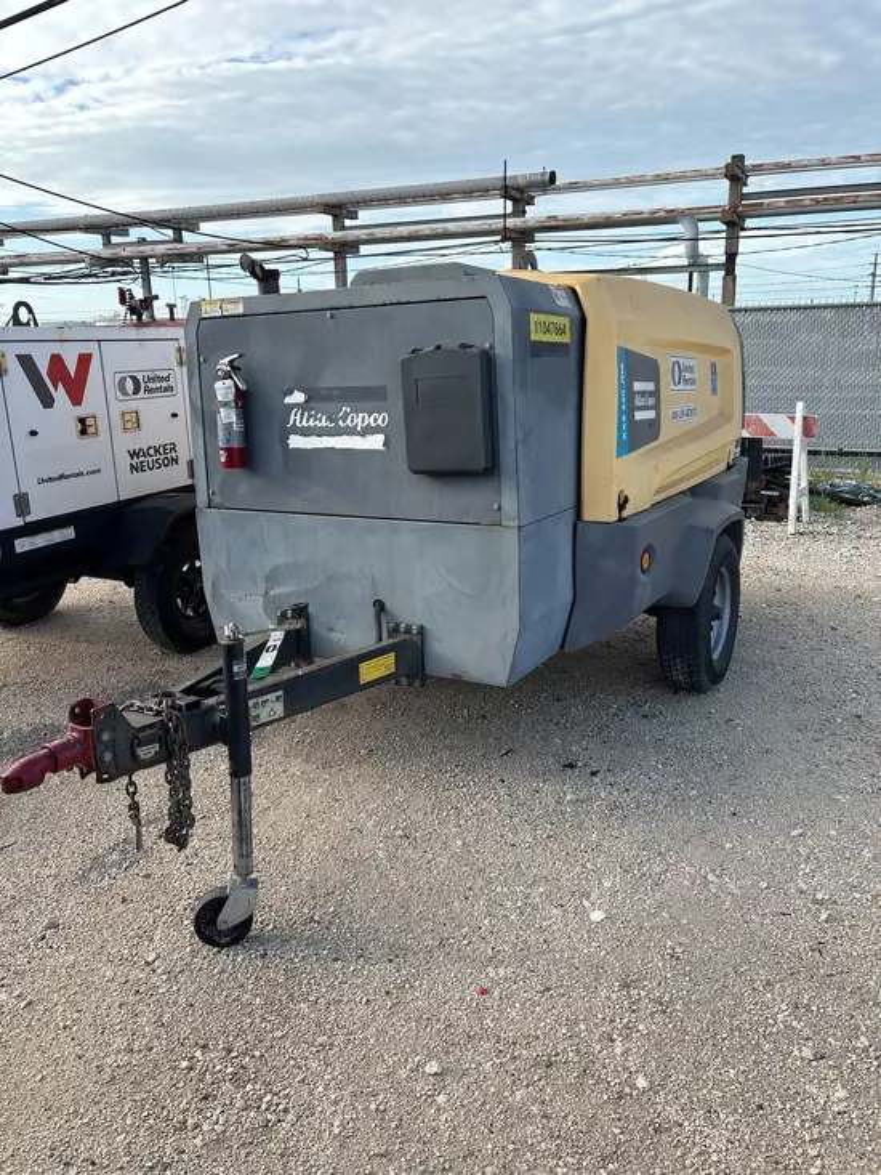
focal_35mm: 26
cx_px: 440
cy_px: 588
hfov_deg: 53.1
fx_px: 882
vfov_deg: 67.3
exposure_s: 1/1205
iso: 50
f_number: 1.6
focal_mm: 5.96
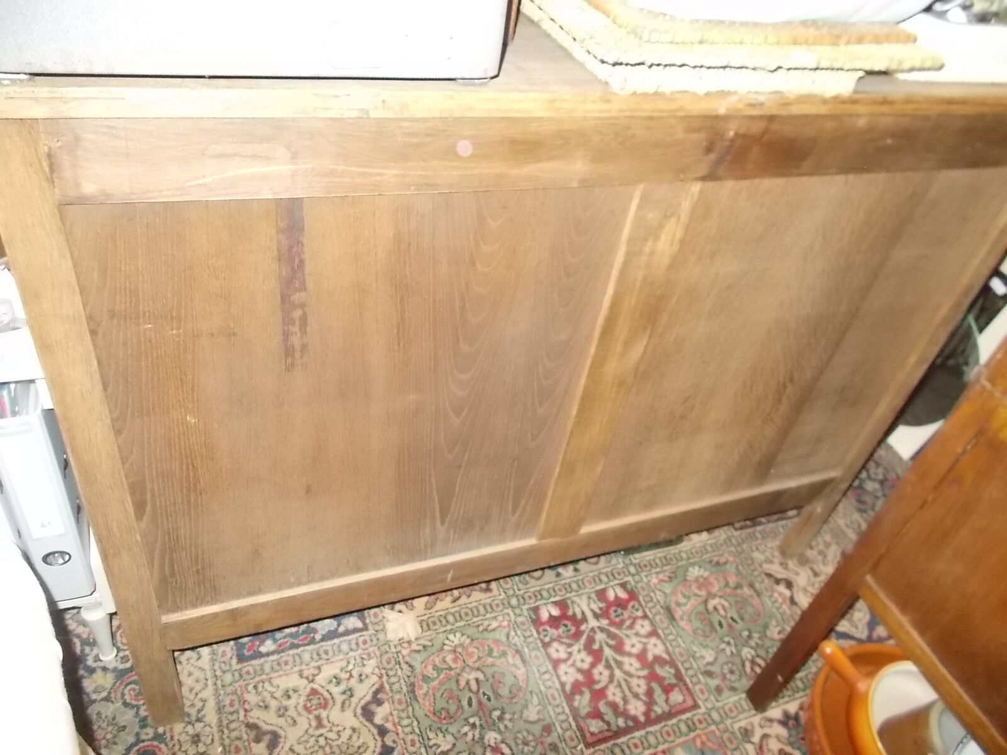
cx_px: 504
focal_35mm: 26
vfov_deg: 53.1
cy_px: 378
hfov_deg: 67.3
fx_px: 756
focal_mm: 4.6
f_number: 3.2
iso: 450
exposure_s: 1/25
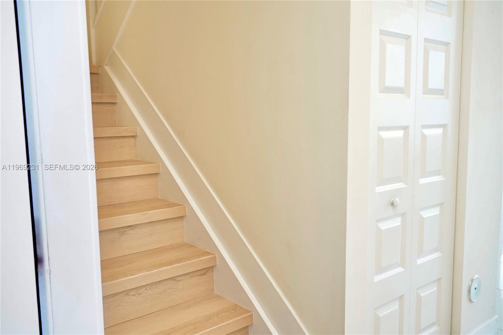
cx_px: 252
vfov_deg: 42.3
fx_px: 433
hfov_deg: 60.3
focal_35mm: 31
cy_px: 168
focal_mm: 21
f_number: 4
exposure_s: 1/60
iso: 2000
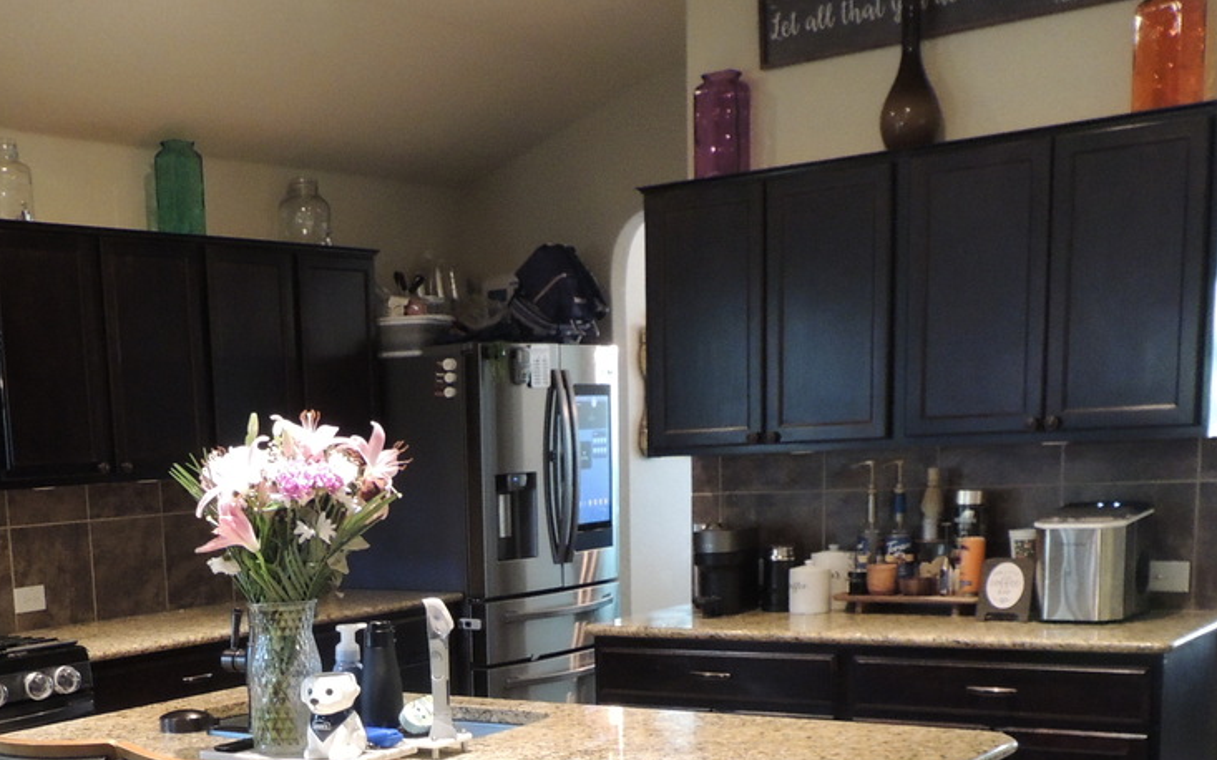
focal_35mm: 50
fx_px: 1658
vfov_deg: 24.5
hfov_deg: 39.3
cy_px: 788
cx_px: 314
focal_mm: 4.3
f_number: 3
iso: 400
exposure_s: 1/10
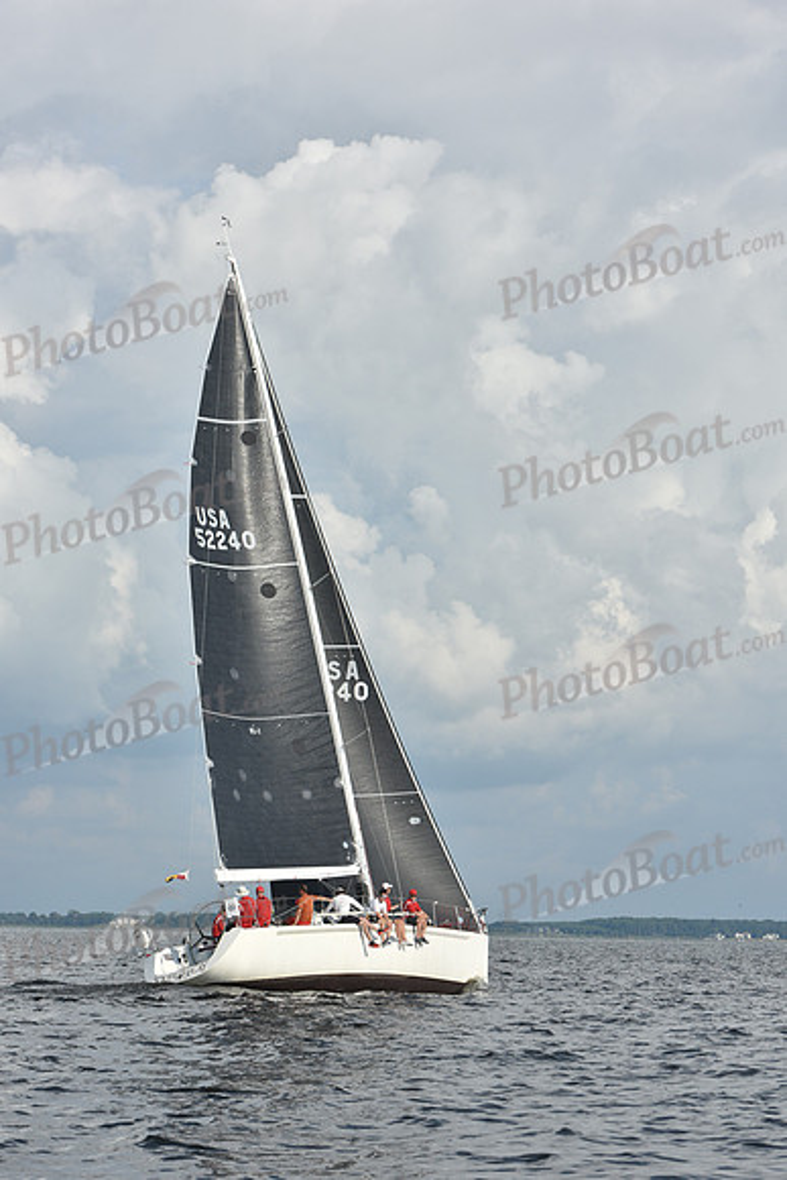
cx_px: 394
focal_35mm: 92
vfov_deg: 22.1
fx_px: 3015
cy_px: 590
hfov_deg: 14.9
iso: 250
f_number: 9
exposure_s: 1/1250
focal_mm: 92
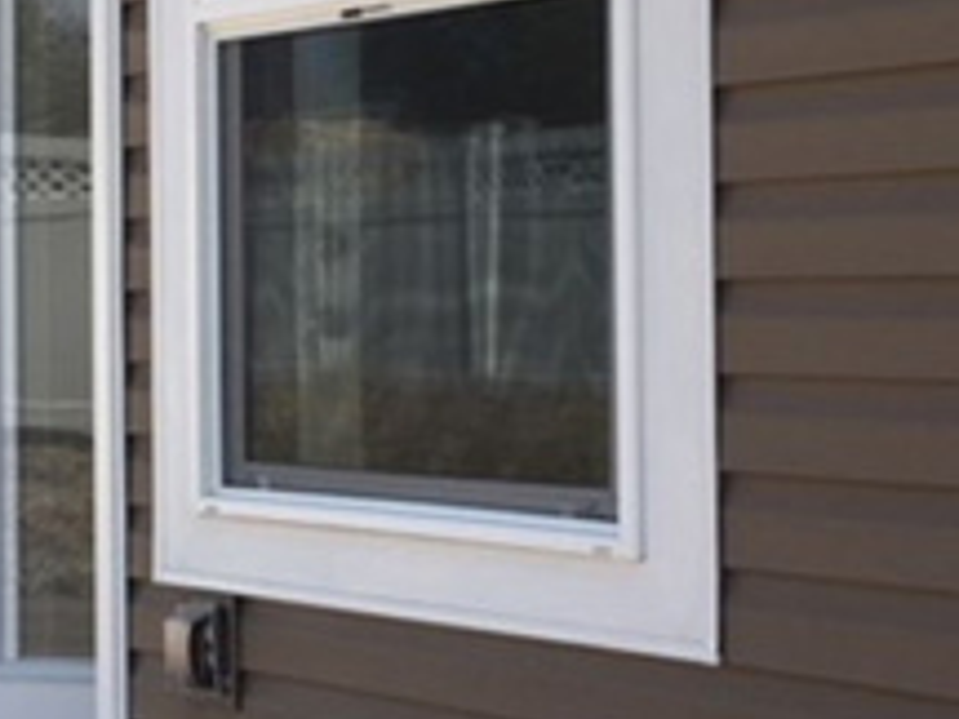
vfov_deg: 17.1
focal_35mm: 86
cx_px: 186
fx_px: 2383
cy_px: 280
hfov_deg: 22.4
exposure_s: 1/777
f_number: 2.2
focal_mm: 4.15
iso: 25
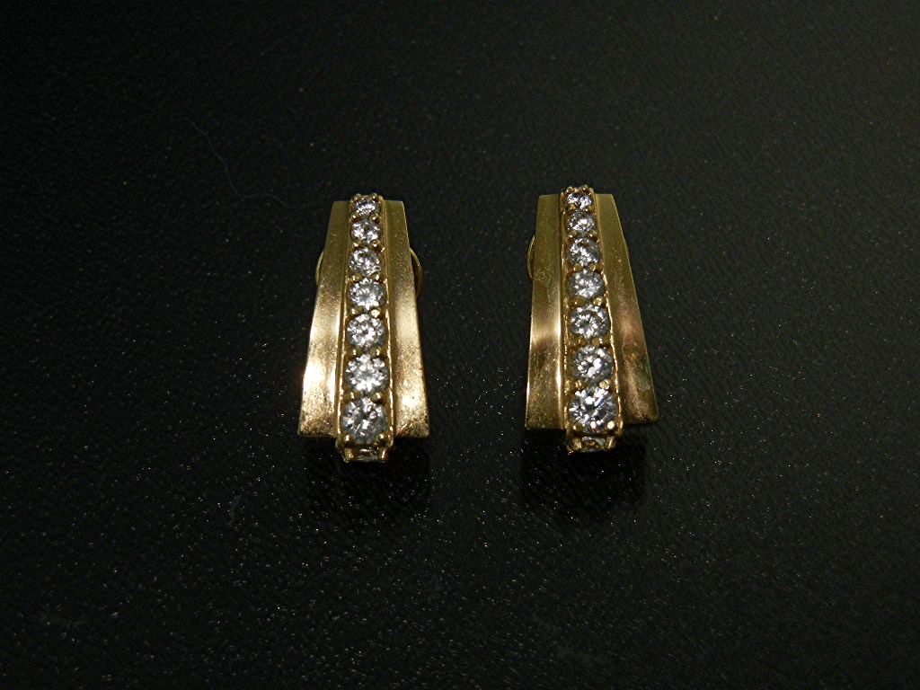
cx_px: 460
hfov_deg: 32.7
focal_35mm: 59
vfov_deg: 24.8
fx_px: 1568
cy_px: 345
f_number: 8
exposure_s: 1/30
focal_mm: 10.6
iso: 258
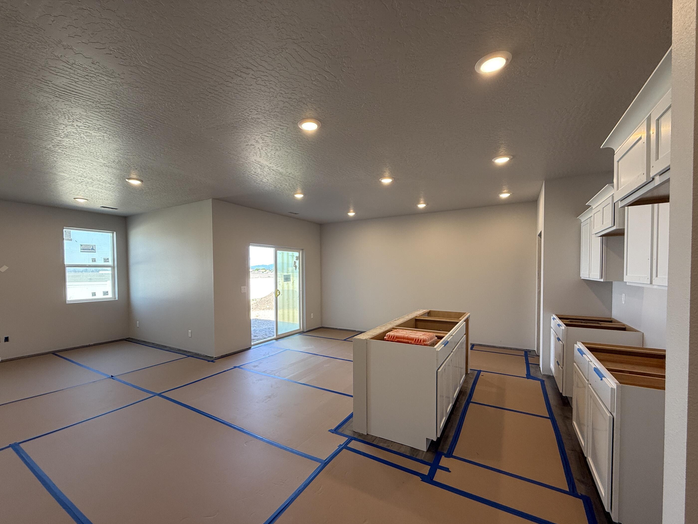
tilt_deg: -0.5
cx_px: 330
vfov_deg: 81.6
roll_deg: +0.2
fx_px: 302
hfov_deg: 98.1
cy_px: 280
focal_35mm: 15
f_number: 2.2
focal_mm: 2.22
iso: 100
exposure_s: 1/120
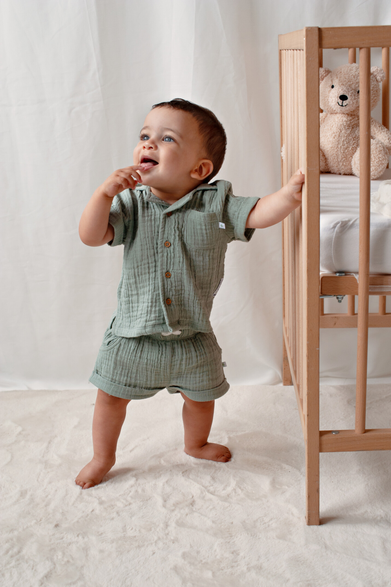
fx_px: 816
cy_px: 294
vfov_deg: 39.6
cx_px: 196
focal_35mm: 50
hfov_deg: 27.0
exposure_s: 1/125
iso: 400
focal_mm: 50
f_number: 7.1
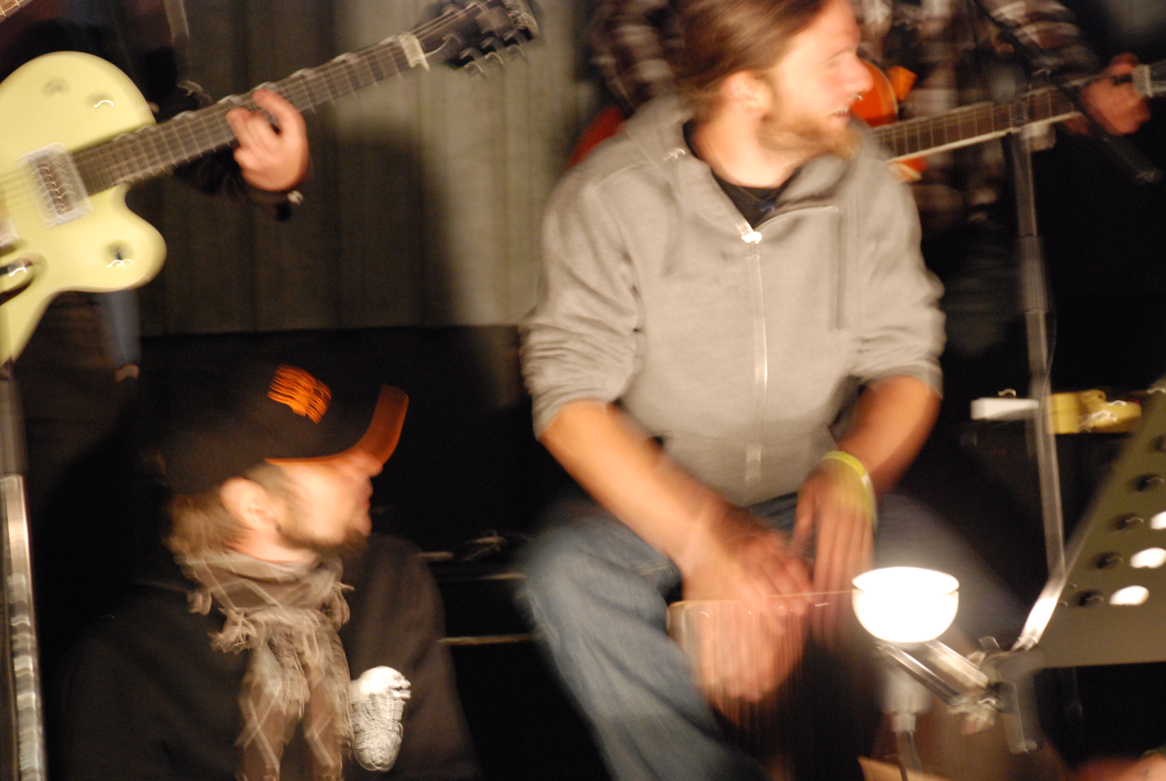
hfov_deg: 17.0
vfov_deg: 11.5
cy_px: 390
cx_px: 583
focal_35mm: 120
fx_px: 3891
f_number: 5.6
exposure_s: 1/6
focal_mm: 80
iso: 1600
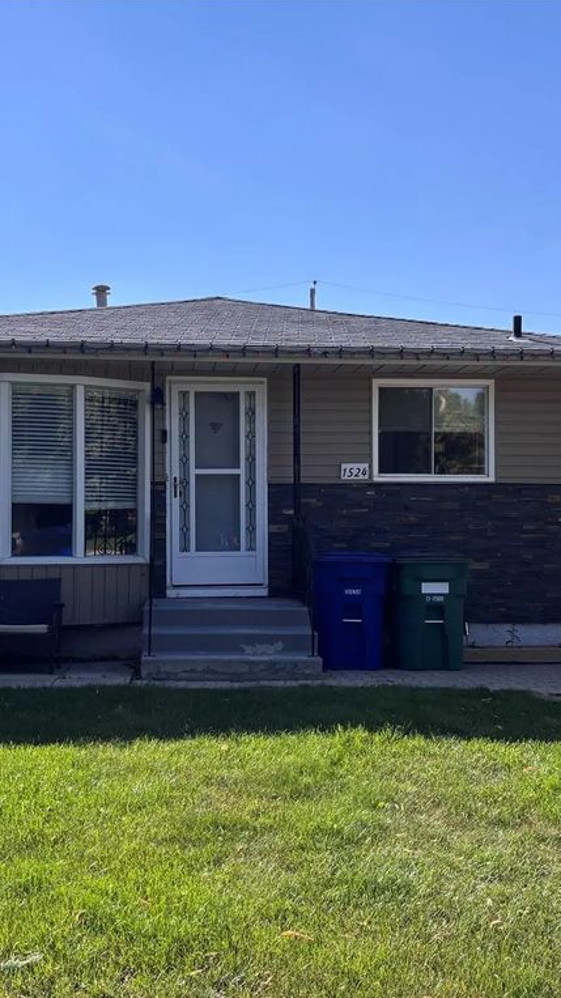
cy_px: 498
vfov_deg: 52.8
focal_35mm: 38
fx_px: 1005
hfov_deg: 31.2
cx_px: 251
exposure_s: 1/3311
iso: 50
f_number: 1.6
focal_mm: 5.96
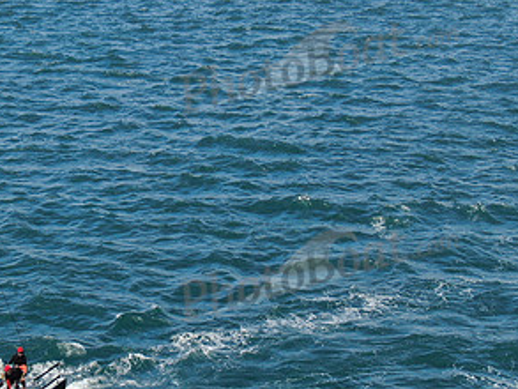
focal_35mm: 95
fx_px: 1422
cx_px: 78
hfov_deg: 20.3
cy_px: 194
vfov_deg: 15.6
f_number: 3.8
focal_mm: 8.6
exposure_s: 1/500
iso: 100
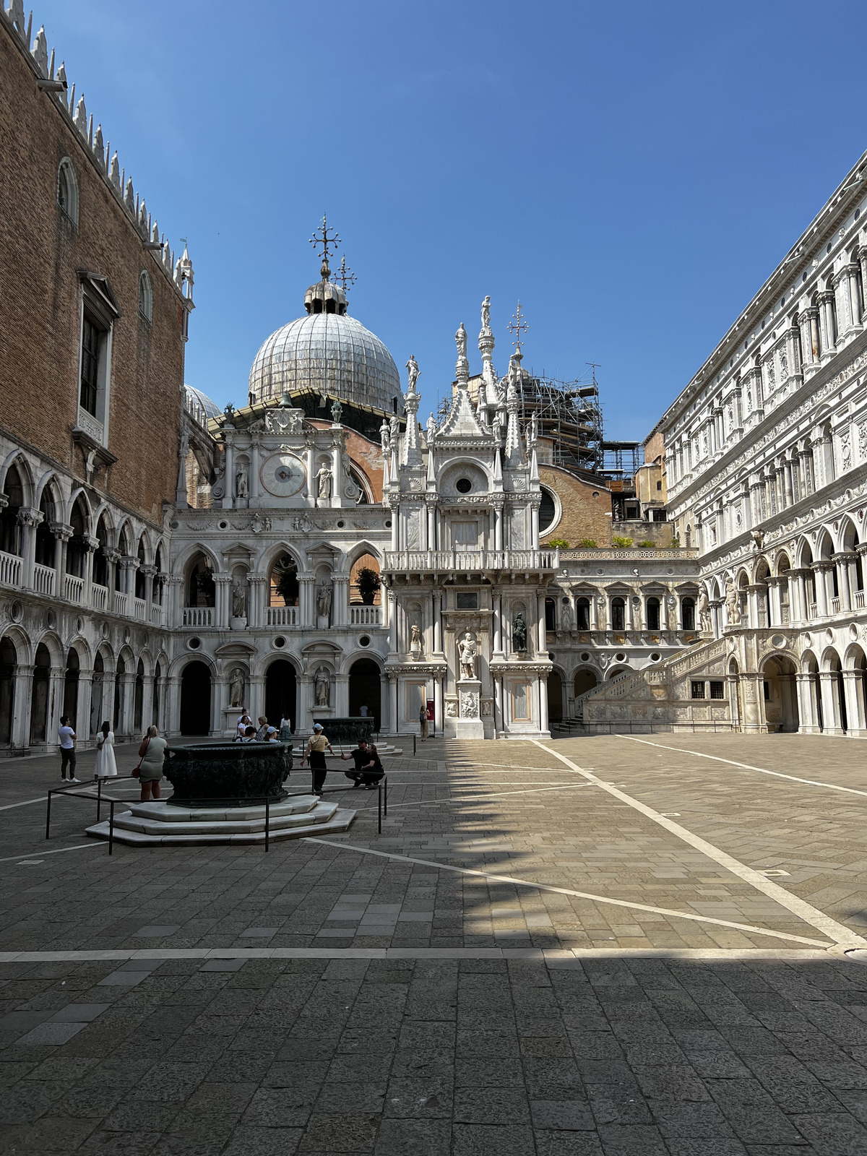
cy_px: 578
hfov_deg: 53.1
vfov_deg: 67.3
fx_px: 868
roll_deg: +0.5
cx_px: 434
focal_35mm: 26
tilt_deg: +7.9
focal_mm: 5.7
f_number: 1.5
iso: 50
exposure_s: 1/4444
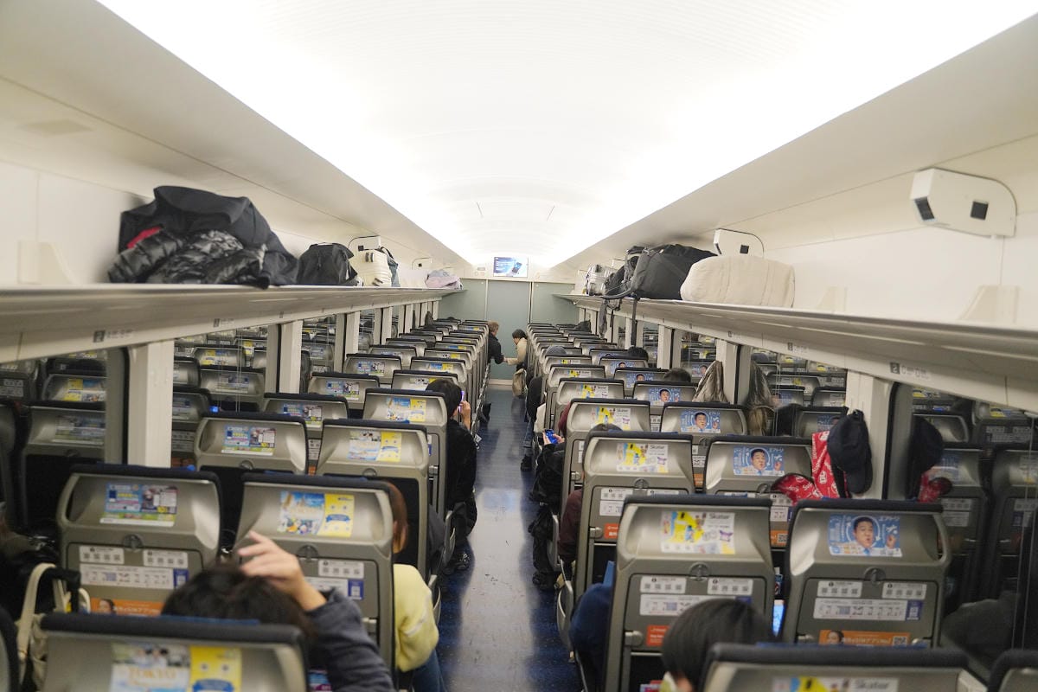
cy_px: 346
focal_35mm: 31
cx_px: 519
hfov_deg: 60.3
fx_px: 894
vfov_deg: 42.3
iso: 2000
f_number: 2.8
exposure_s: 1/160
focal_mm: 31
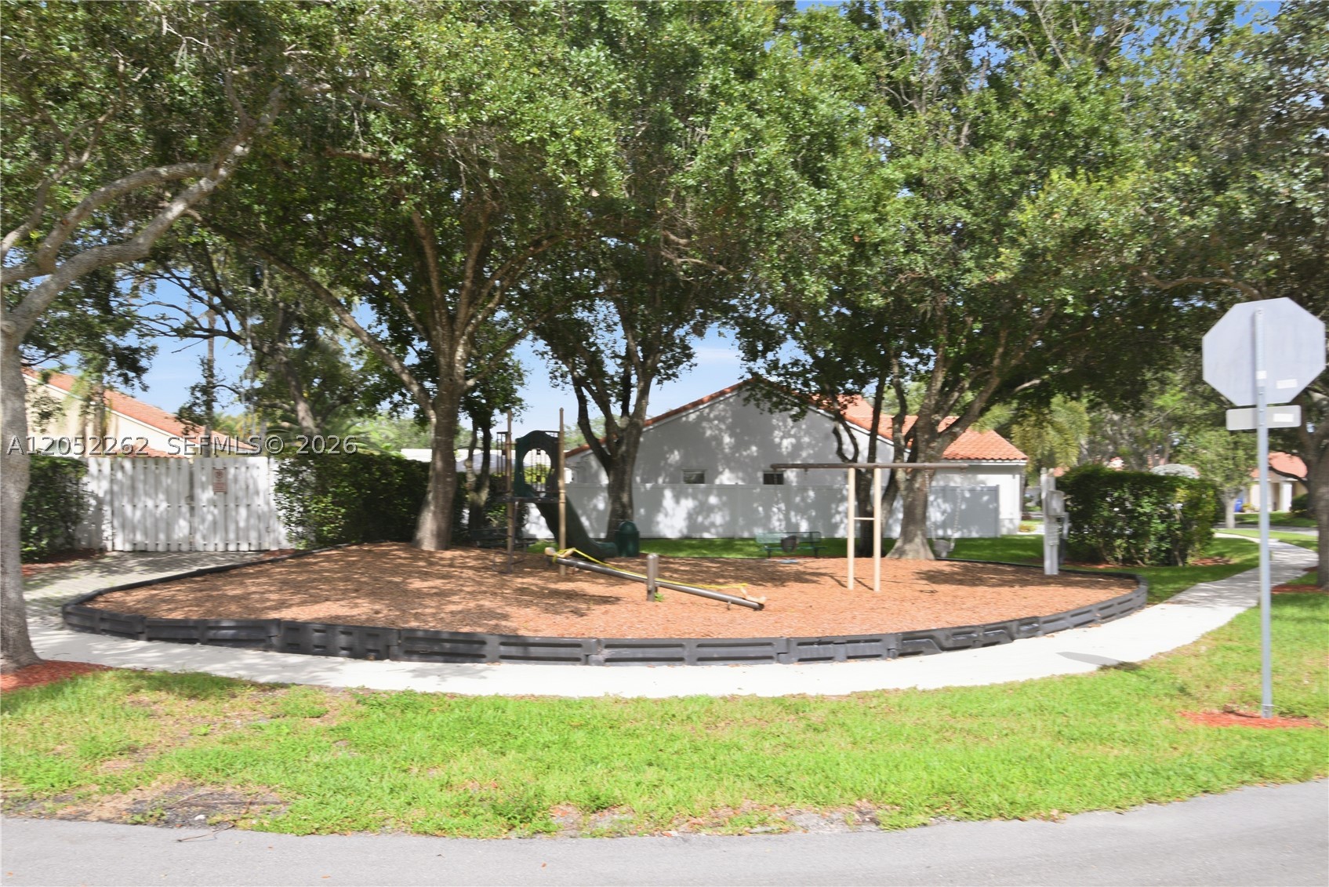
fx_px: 960
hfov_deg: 69.4
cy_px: 444
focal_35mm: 26
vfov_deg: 49.6
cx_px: 664
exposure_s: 1/100
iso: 320
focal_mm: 26
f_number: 16
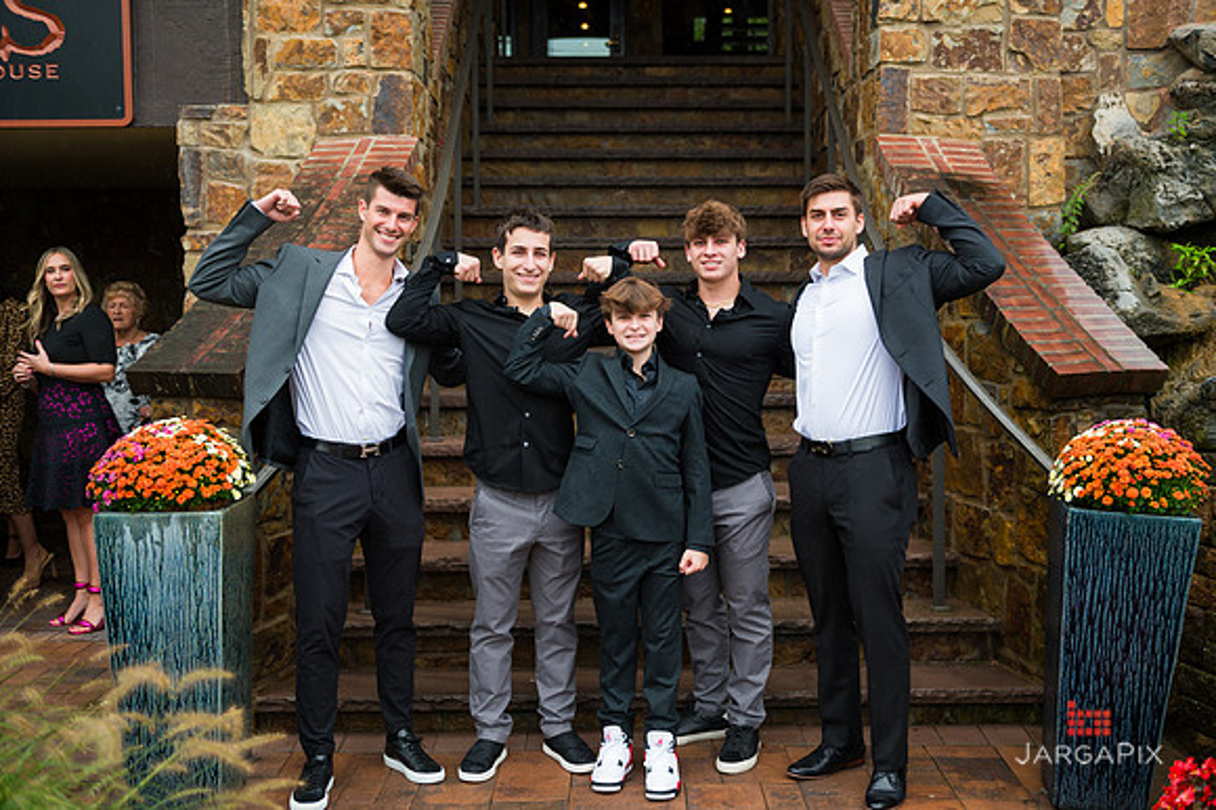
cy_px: 386
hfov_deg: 48.5
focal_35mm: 40
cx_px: 637
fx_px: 1349
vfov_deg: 33.4
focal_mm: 38
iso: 320
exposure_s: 1/500
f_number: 4
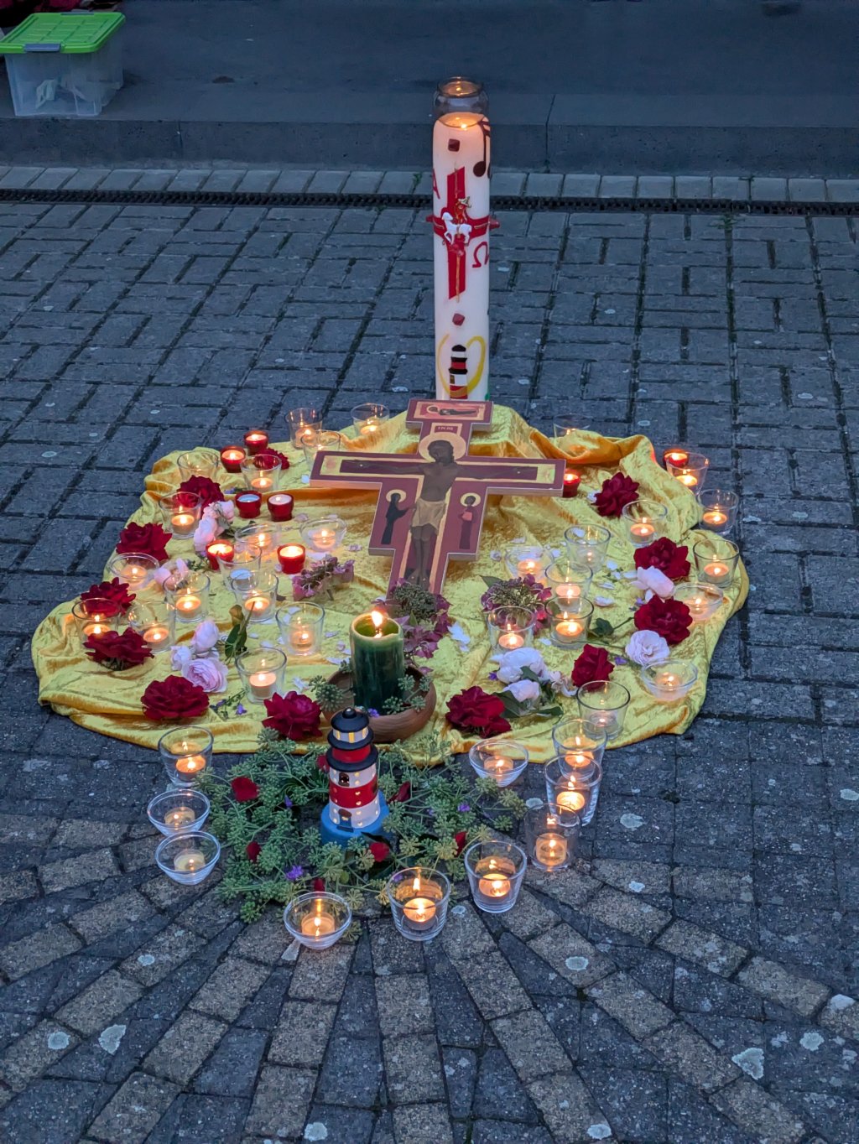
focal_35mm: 51
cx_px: 430
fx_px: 1686
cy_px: 572
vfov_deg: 37.5
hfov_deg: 28.6
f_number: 1.89
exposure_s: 1/100
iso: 451
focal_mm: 5.43
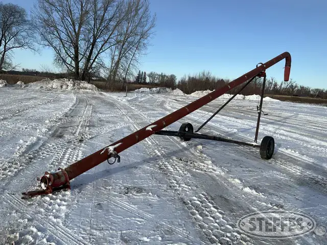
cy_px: 122
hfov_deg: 61.7
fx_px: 274
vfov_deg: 48.2
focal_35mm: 29
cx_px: 164
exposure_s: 1/2227
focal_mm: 3
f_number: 1.8
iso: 25
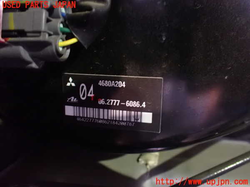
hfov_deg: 60.0
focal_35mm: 30
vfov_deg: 46.8
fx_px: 217
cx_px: 125
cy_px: 94
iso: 1600
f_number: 2.3
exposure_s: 1/10
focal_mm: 5.4
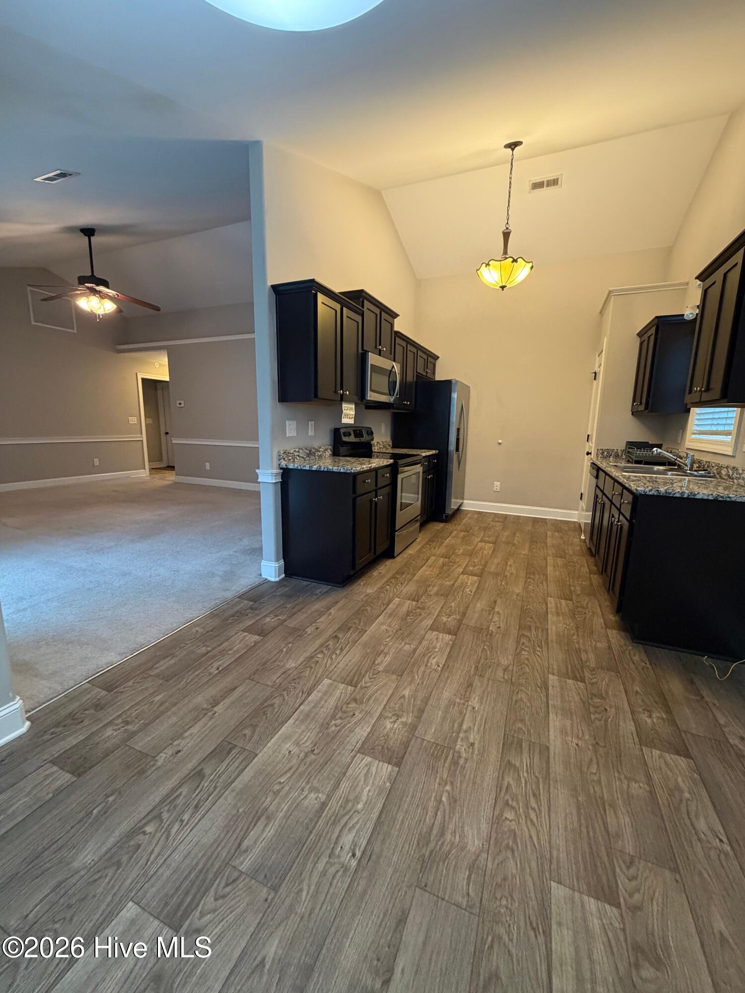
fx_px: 402
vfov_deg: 102.1
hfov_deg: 85.7
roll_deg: -0.6
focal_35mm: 14
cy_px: 496
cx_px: 372
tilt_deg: -9.8
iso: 400
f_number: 2.2
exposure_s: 1/60
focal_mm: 2.22
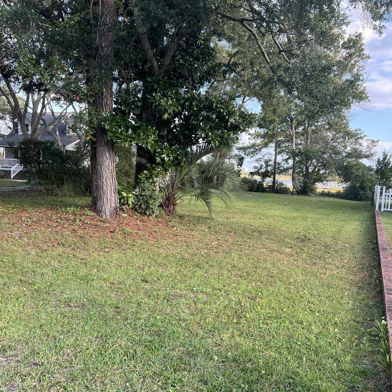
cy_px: 212
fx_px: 397
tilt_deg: -8.9
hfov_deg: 52.5
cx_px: 195
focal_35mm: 31
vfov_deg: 52.5
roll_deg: -3.9
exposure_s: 1/443
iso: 50
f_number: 1.5
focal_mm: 5.7
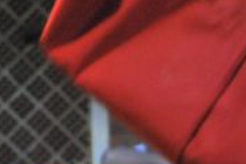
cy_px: 401
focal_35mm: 1285
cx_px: 623
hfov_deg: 1.6
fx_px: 8773
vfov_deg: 1.1
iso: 1600
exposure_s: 1/60
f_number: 5.6
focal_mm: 150
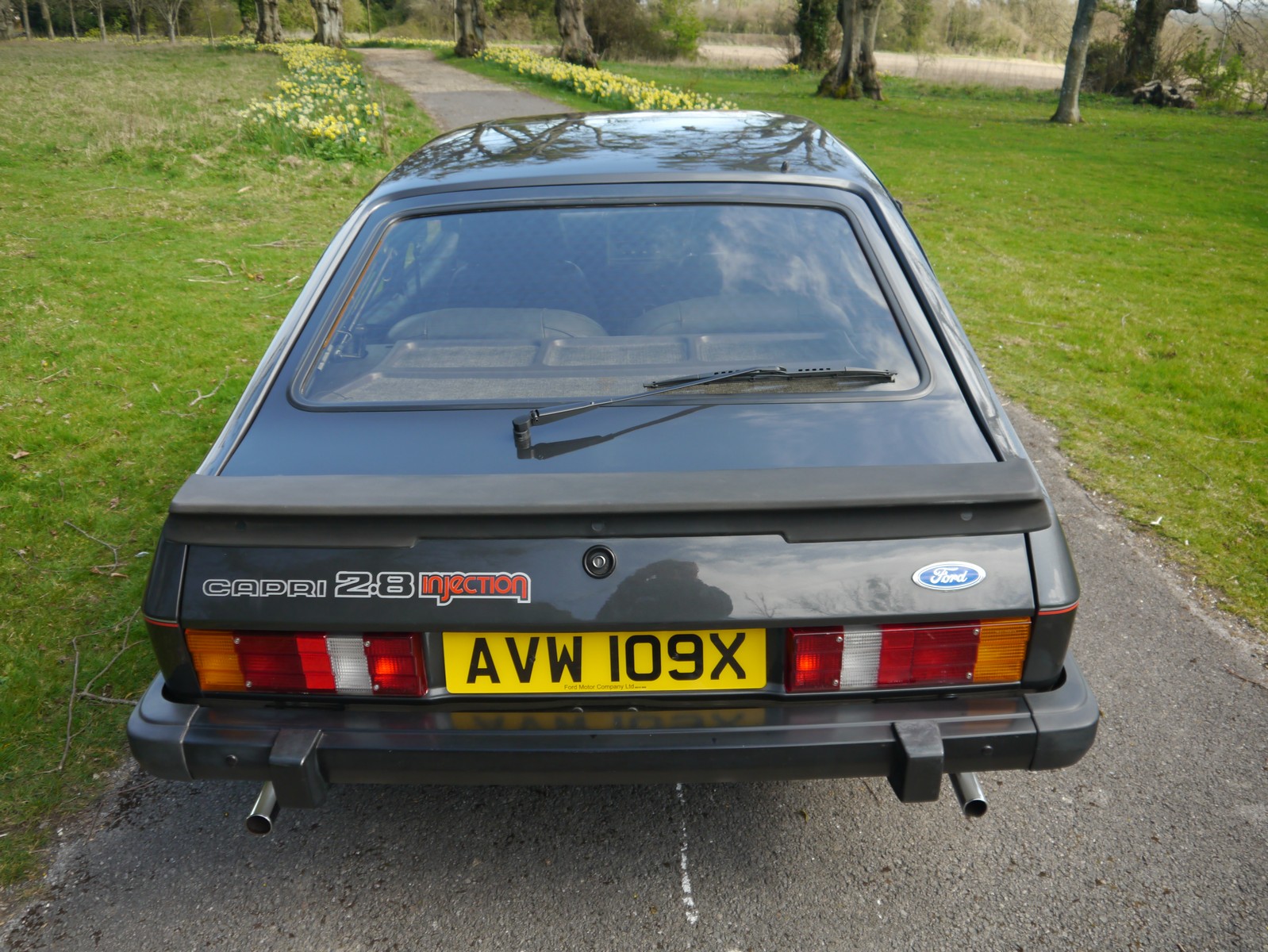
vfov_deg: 44.2
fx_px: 1173
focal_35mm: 32
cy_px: 476
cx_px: 634
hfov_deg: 56.8
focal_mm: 16
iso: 160
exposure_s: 1/100
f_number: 4
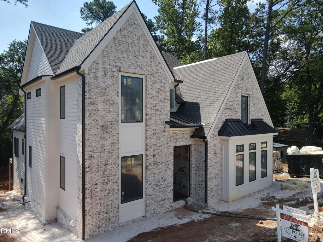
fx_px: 224
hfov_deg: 71.6
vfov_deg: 56.8
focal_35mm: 24
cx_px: 162
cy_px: 121
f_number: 2.8
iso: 100
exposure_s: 1/320
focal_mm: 4.5
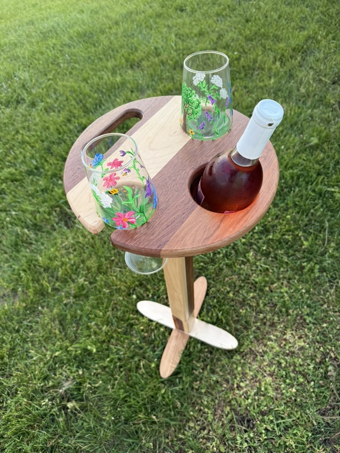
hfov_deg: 56.8
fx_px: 314
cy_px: 226
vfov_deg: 71.6
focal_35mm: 24
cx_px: 170
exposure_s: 1/103
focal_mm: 6.76
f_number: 1.78
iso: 200
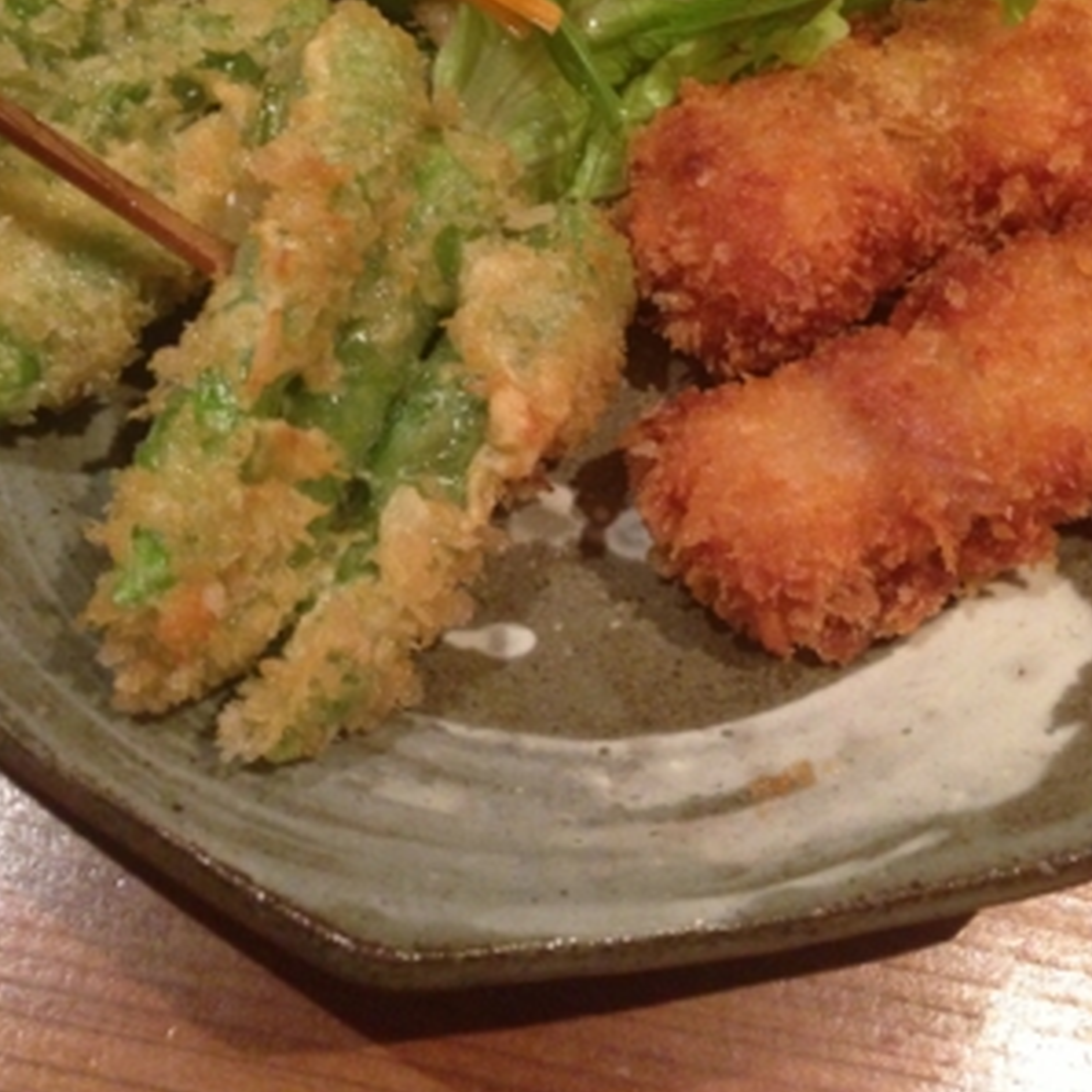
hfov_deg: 36.1
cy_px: 253
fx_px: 1677
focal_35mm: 47
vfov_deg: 35.1
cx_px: 561
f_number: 2.4
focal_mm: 4.13
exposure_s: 1/15
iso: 500
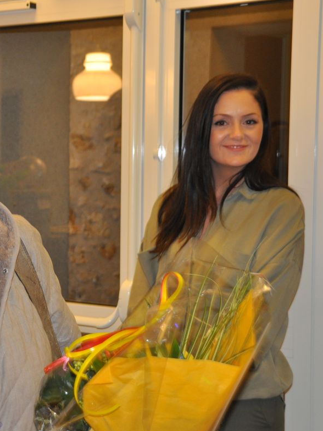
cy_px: 233
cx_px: 69
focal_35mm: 80
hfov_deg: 18.3
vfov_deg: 24.4
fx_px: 995
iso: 800
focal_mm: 34
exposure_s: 1/60
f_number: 4.5
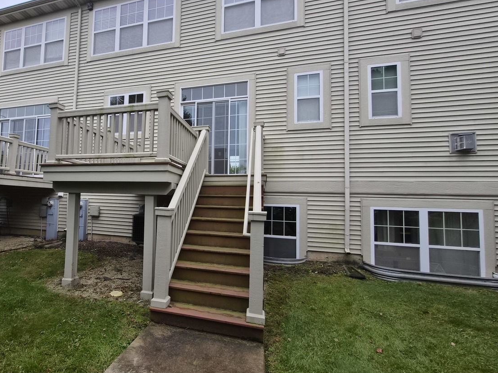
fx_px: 245
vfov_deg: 74.7
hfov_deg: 89.2
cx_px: 187
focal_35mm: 17
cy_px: 182
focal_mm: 1.7
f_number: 2.2
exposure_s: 1/124
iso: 25
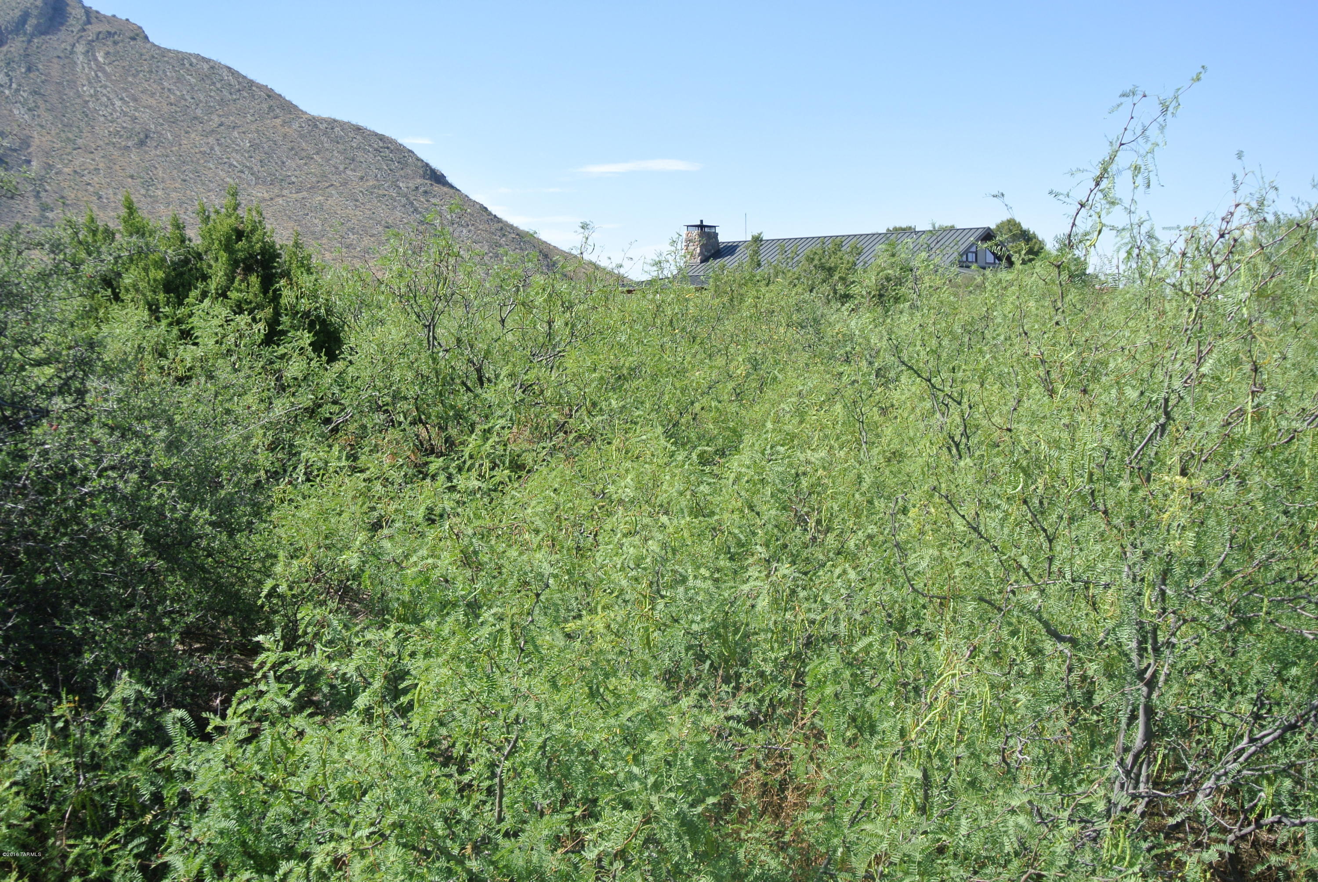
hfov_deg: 49.5
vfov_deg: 34.3
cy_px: 441
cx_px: 659
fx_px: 1429
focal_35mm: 39
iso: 100
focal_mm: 14.5
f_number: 4
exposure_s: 1/500
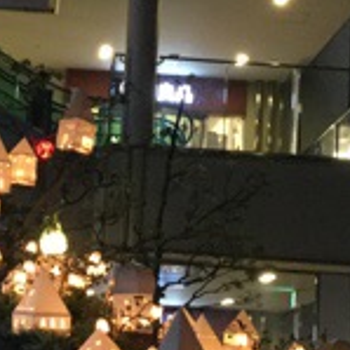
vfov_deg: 14.8
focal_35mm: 118
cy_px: 223
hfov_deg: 14.6
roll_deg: -5.9
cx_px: 40
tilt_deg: +9.4
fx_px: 1350
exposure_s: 1/30
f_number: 2.4
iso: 200
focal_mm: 3.3
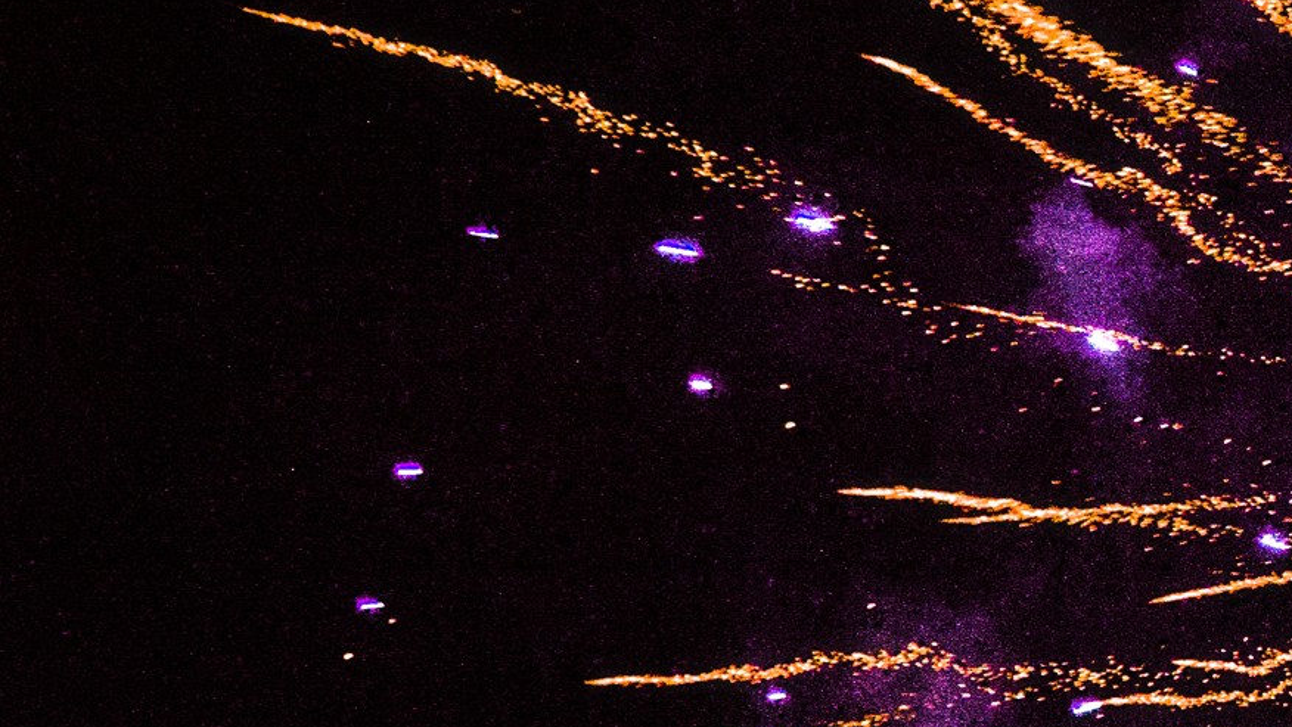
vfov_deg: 8.3
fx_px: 4996
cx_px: 1994
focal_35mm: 146
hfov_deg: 13.8
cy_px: 602
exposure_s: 1/80
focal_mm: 27
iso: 3200
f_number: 6.3
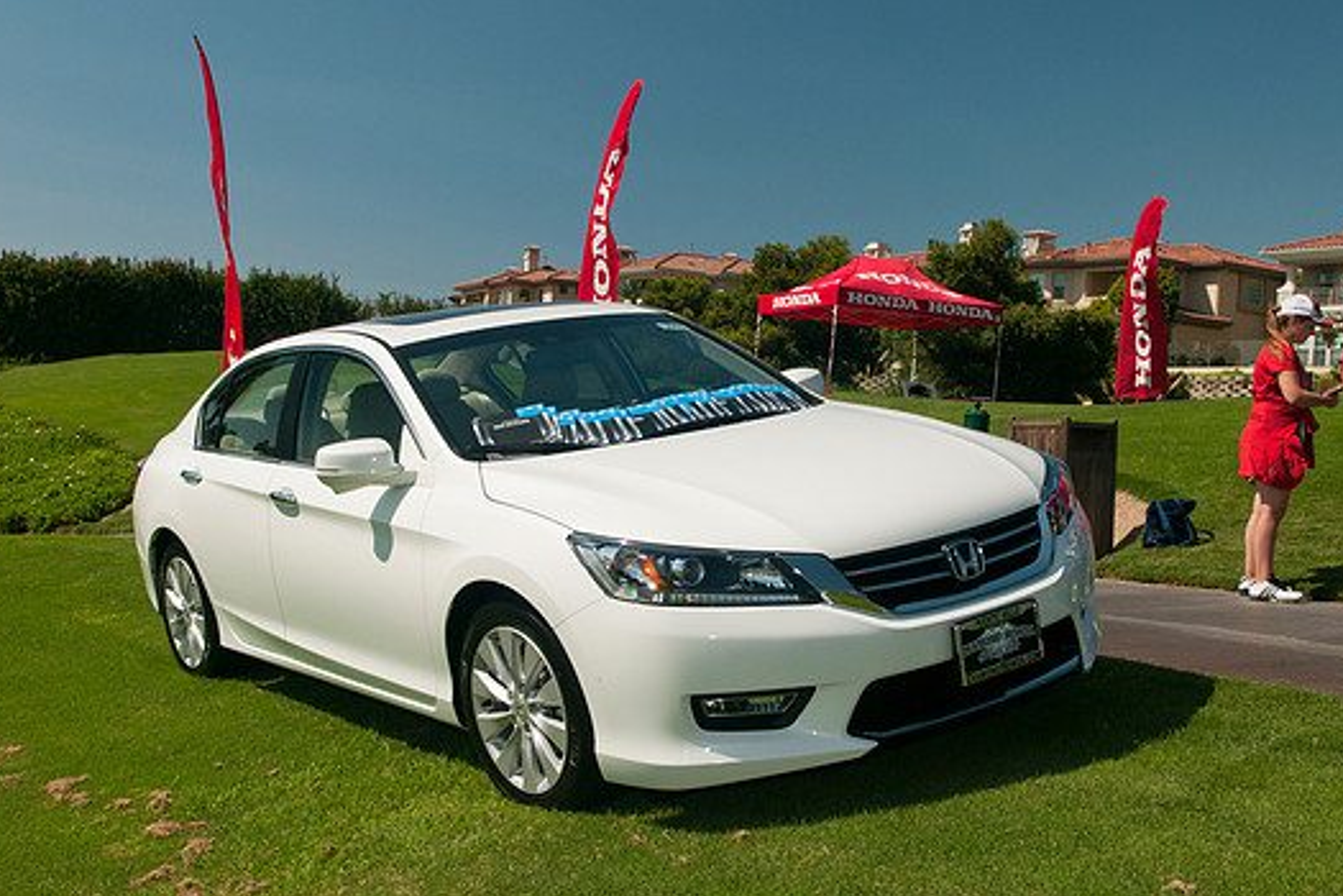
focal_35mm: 41
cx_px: 692
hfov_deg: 47.4
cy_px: 455
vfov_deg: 32.6
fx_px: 1529
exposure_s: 1/320
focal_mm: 24
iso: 200
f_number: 11
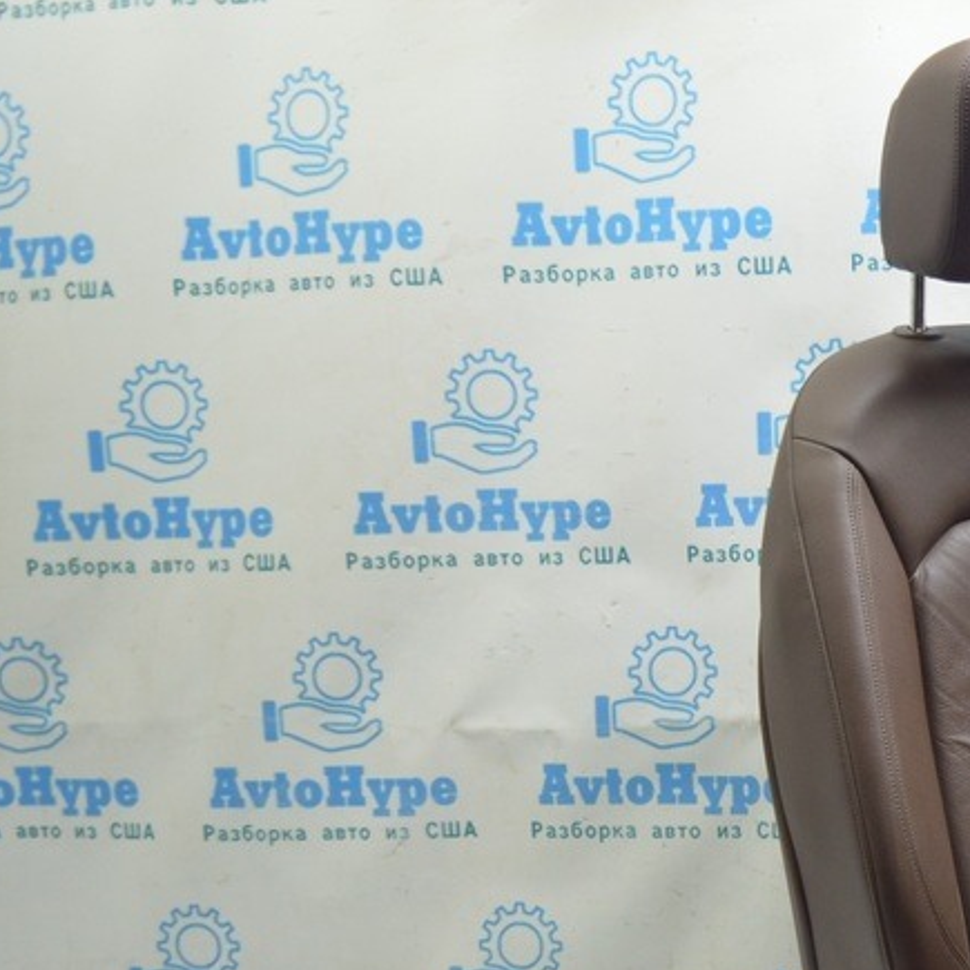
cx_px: 988
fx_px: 2092
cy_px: 757
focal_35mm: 66
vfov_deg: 25.7
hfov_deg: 24.8
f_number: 3.8
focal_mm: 22
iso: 400
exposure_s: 1/40
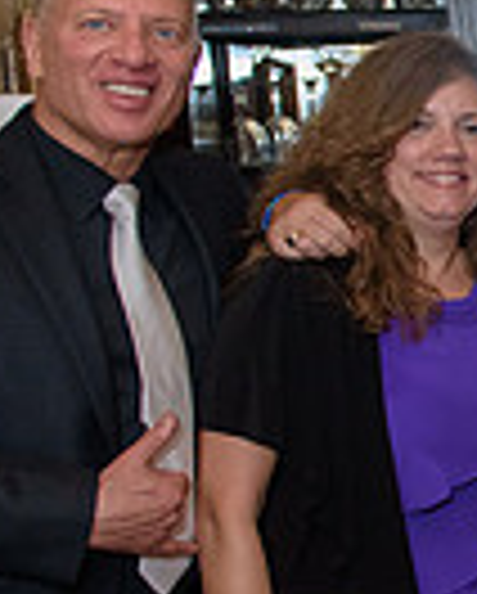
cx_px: 1022
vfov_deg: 19.3
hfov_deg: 13.0
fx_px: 1743
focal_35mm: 99
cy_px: 326
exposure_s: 1/125
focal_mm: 24
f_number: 3.2
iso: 1600
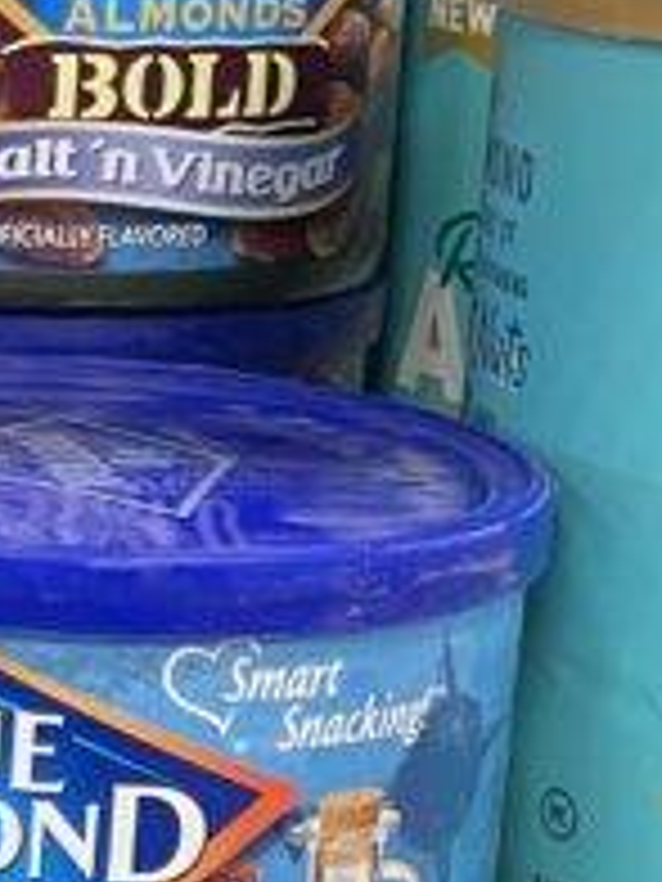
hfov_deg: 10.0
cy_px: 576
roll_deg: +0.3
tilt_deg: -17.6
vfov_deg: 14.5
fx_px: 3468
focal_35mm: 136
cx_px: -698
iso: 80
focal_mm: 4.2
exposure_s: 1/60
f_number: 1.6
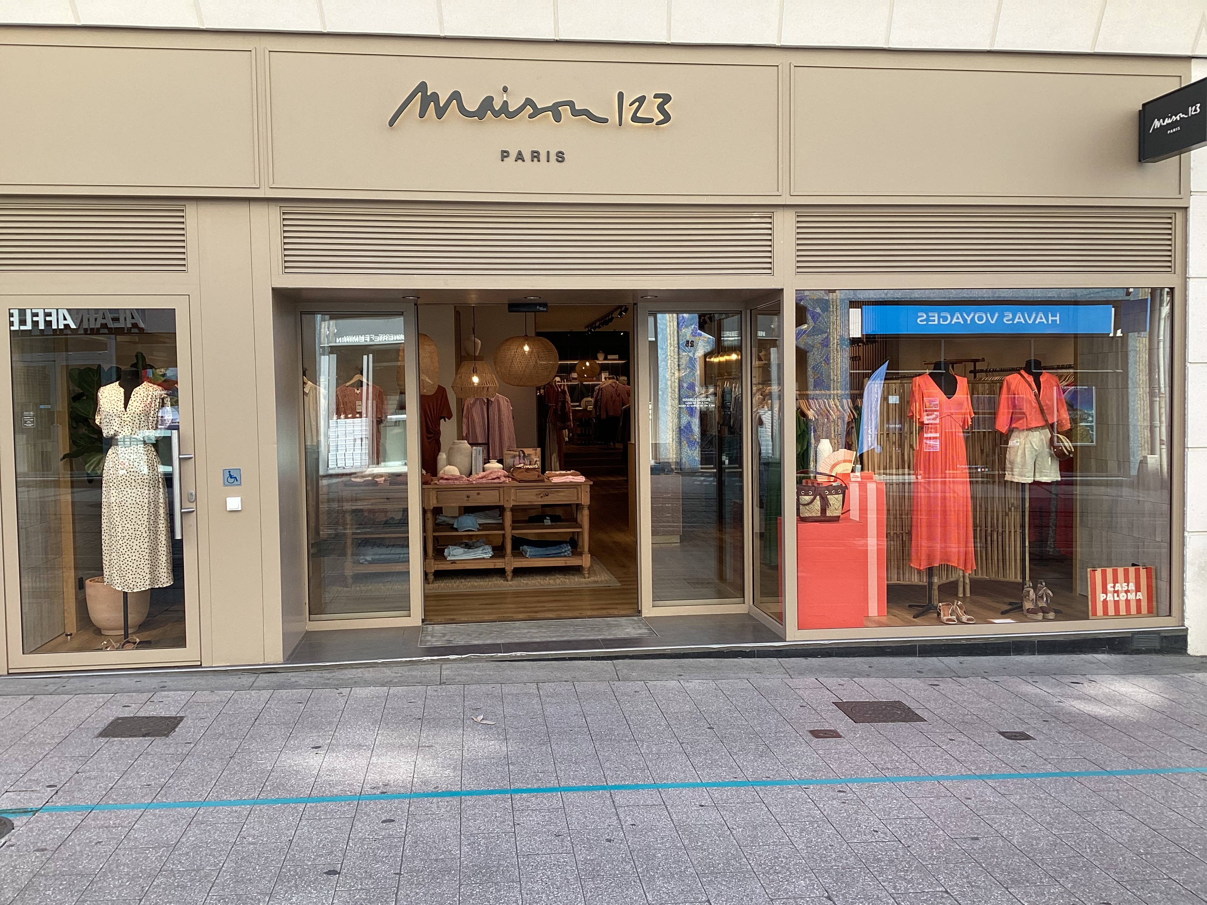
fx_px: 1081
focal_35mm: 31
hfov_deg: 58.4
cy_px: 452
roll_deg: +1.3
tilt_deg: -2.1
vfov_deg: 45.4
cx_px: 604
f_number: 2.4
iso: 25
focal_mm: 3.3
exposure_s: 1/152
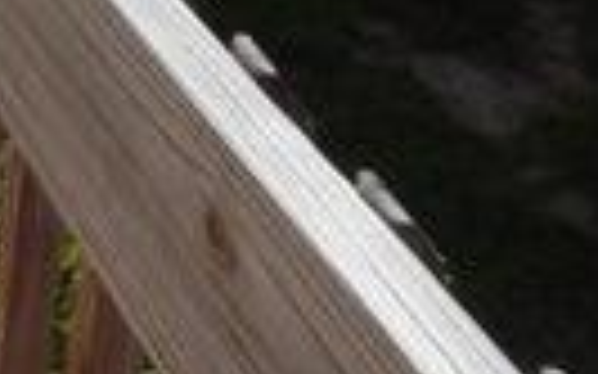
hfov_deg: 13.9
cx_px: -782
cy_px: -581
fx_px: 1825
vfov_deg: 9.9
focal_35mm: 112
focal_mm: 4
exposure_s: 1/1000
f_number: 6
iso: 125
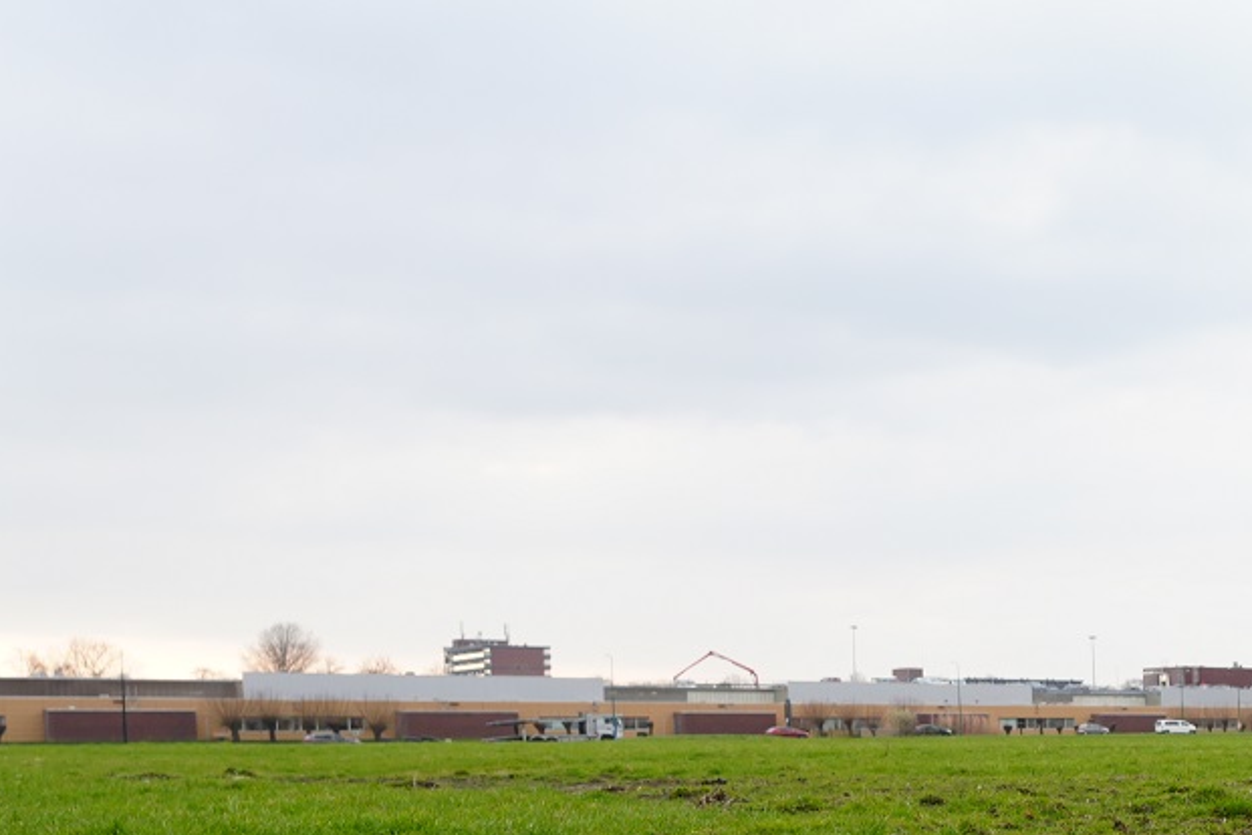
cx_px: 1896
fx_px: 1704
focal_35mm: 49
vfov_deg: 26.3
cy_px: 795
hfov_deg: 27.3
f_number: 4.5
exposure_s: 1/80
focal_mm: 16
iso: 100
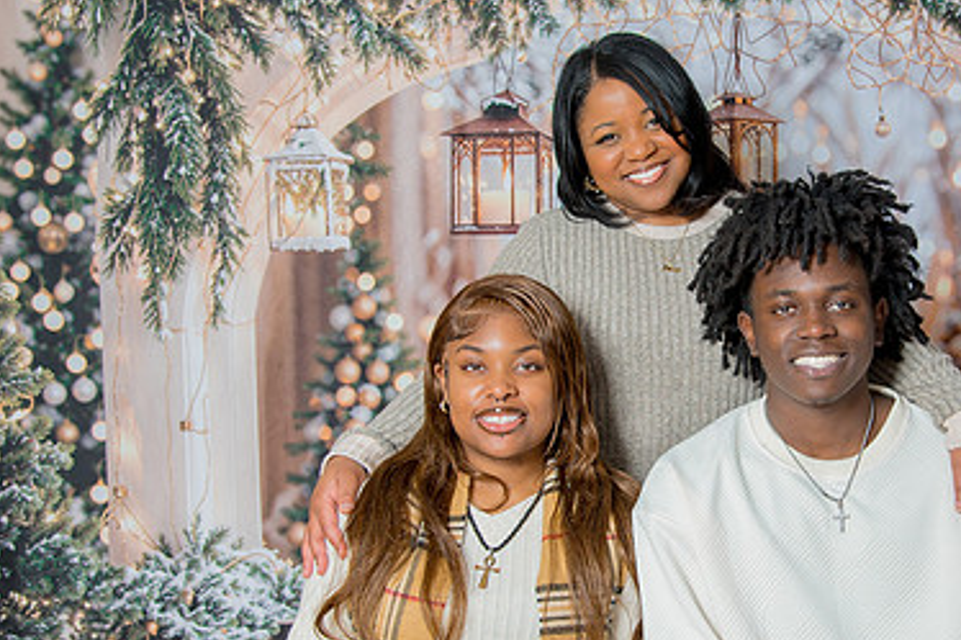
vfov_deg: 23.0
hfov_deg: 33.5
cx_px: 671
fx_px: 1574
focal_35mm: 59
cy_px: 353
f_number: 4
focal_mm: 34
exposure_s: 1/200
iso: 100
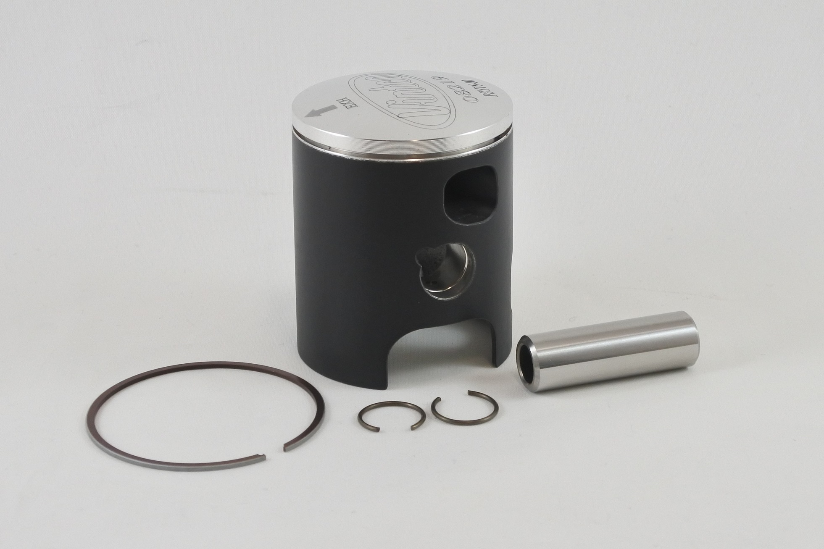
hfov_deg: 41.1
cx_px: 412
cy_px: 274
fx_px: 1098
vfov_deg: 28.1
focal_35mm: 48
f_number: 4.5
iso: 400
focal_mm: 18
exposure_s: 1/160
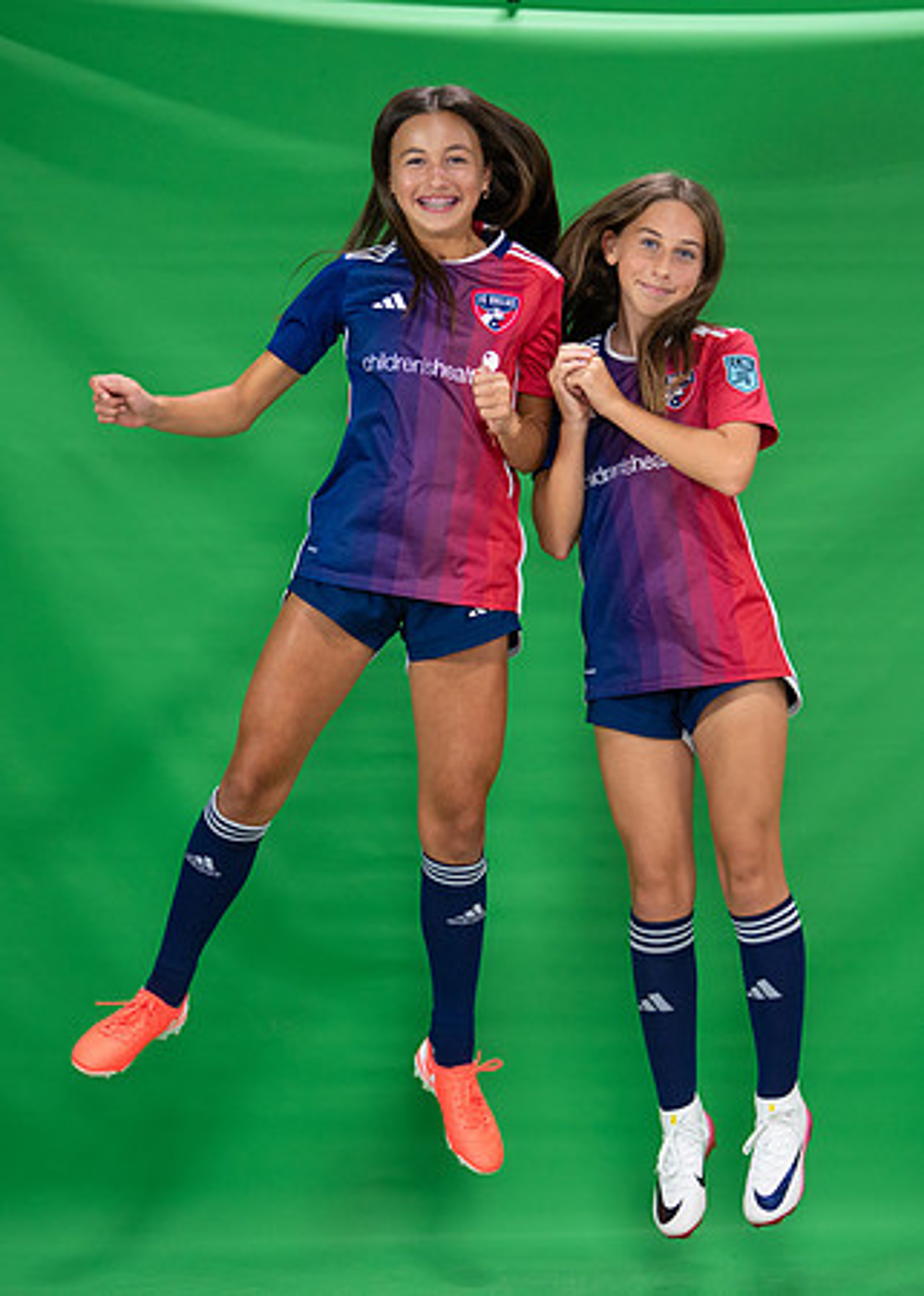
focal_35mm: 83
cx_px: 628
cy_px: 653
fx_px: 3069
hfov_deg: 17.1
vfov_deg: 23.8
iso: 800
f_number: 1.2
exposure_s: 1/1000
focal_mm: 50
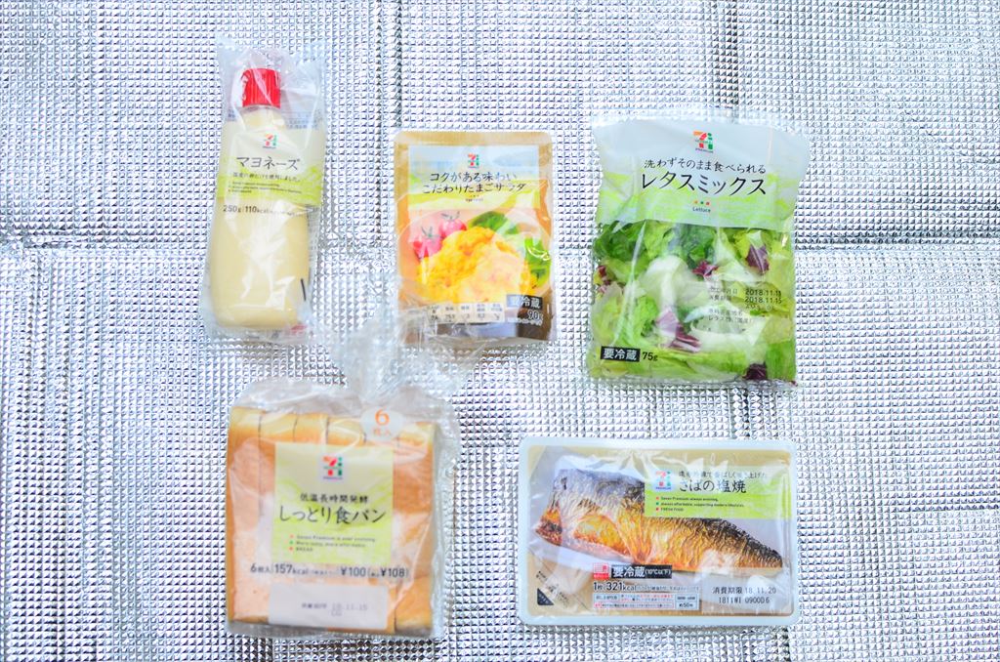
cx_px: 500
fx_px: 1455
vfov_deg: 25.6
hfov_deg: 37.9
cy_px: 331
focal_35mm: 52
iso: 200
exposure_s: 1/100
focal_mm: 35
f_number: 4
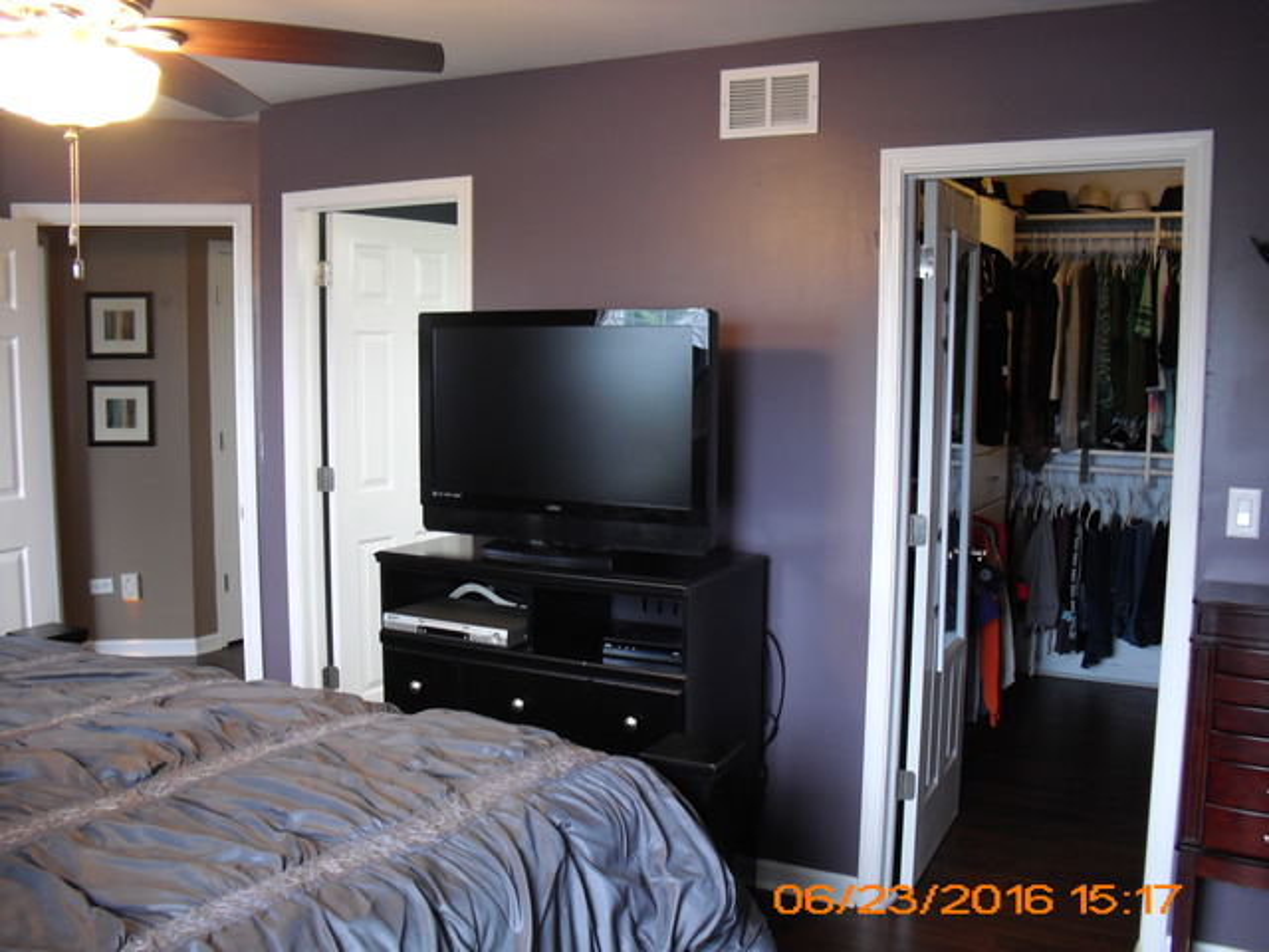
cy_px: 476
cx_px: 634
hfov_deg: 51.4
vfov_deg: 39.7
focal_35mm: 36
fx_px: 1320
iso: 200
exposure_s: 1/15
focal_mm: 6.3
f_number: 3.1
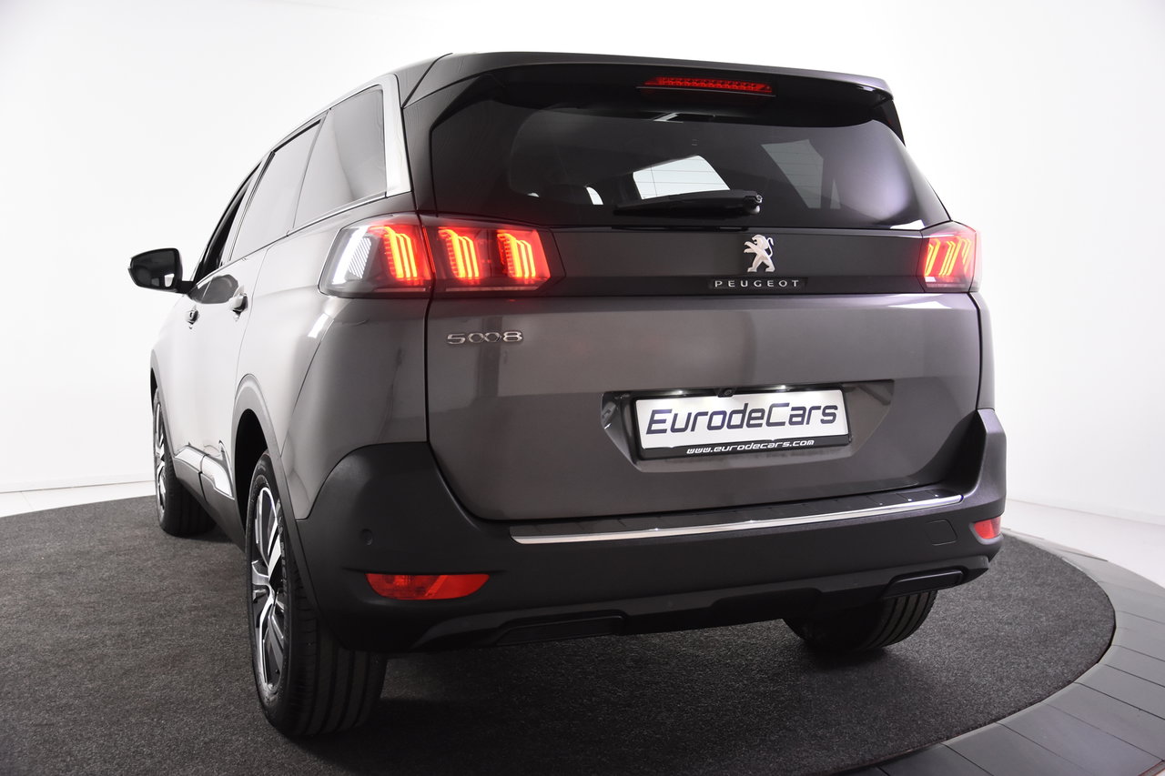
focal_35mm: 39
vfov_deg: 34.2
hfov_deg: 49.6
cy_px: 388
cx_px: 582
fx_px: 1262
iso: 1600
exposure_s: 1/80
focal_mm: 26
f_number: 4.5
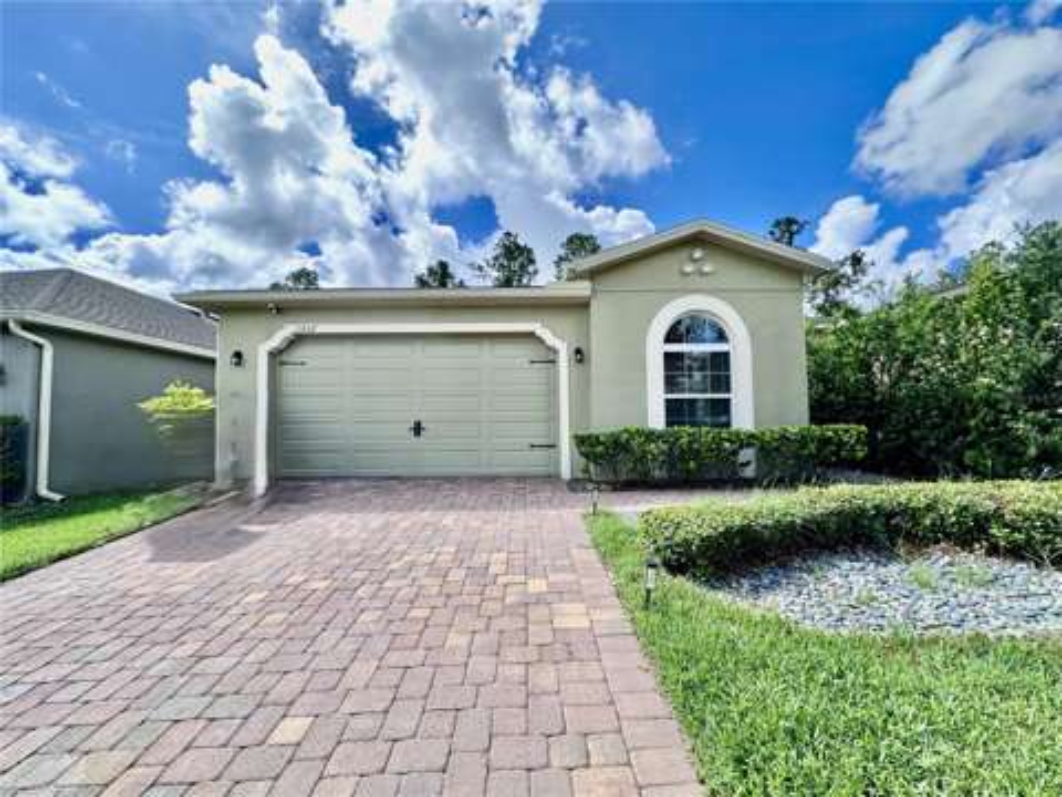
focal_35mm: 14
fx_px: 430
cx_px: 531
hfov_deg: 102.1
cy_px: 398
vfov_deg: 85.7
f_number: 2.2
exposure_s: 1/868
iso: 40
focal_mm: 2.22
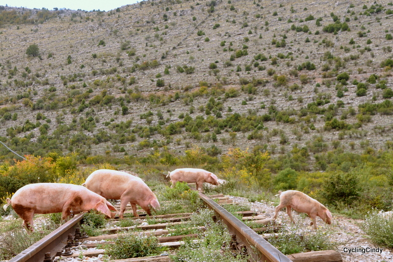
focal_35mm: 57
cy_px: 131
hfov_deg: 35.0
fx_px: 622
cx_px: 196
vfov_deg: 23.8
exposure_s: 1/125
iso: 400
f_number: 10
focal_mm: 38
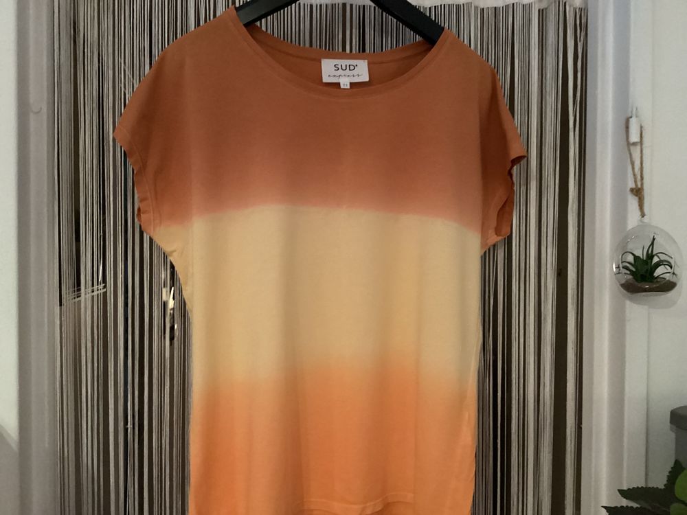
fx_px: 615
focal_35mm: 31
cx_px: 344
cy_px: 258
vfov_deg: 45.4
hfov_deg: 58.4
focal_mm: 3.3
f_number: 2.4
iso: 800
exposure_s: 1/20
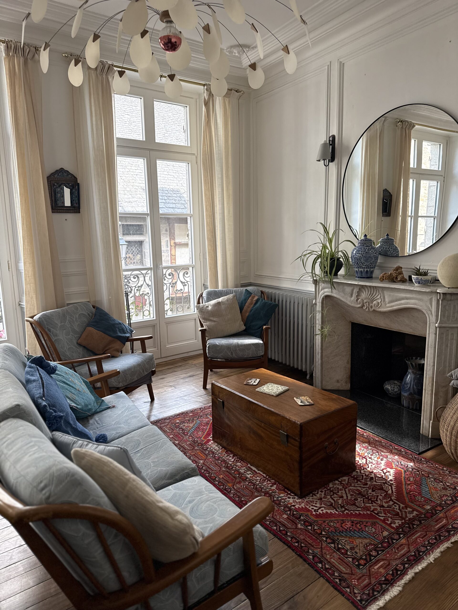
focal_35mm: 24
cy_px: 305
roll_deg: +0.8
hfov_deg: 56.8
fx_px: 423
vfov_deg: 71.6
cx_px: 229
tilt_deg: -8.8
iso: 160
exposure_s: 1/228
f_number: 1.78
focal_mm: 6.76
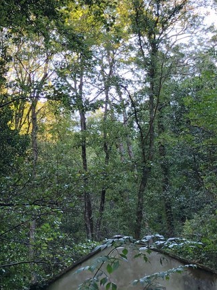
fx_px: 660
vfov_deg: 24.3
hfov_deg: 18.4
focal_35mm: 79
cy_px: 61
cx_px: 33
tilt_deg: +32.2
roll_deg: +3.0
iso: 50
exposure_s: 1/120
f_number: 1.8
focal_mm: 3.99
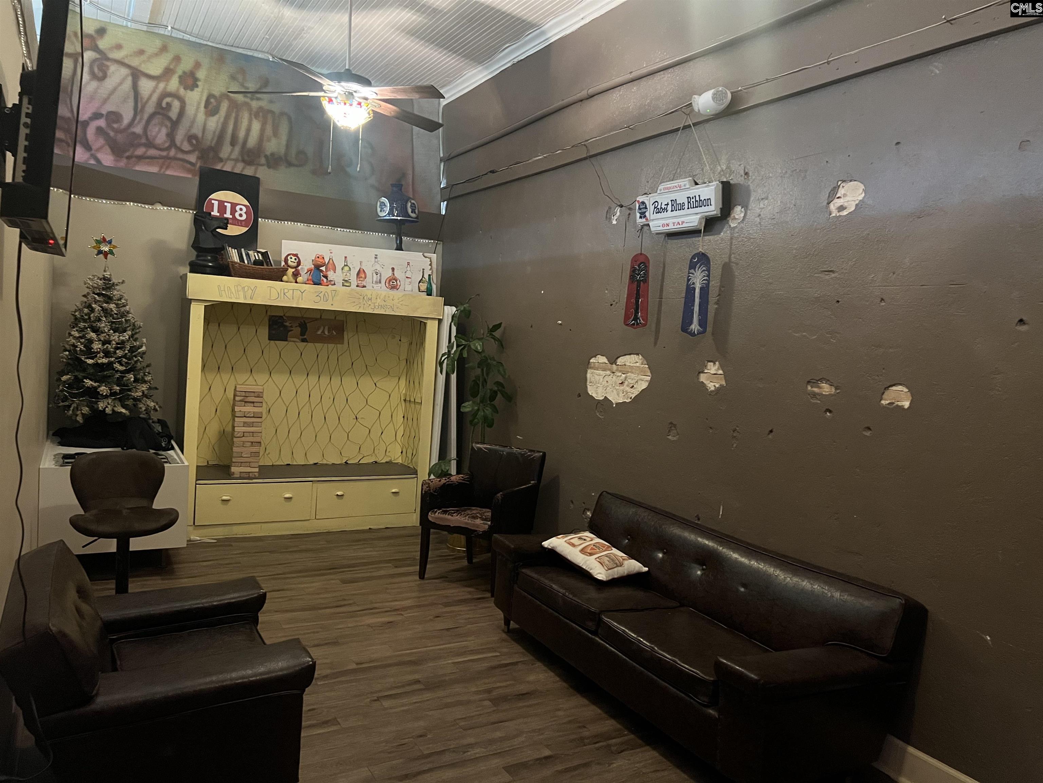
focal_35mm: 26
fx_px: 783
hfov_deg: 67.3
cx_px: 522
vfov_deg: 53.1
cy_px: 392
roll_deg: -4.1
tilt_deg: -4.7
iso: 640
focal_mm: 5.7
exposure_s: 1/30
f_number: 1.5
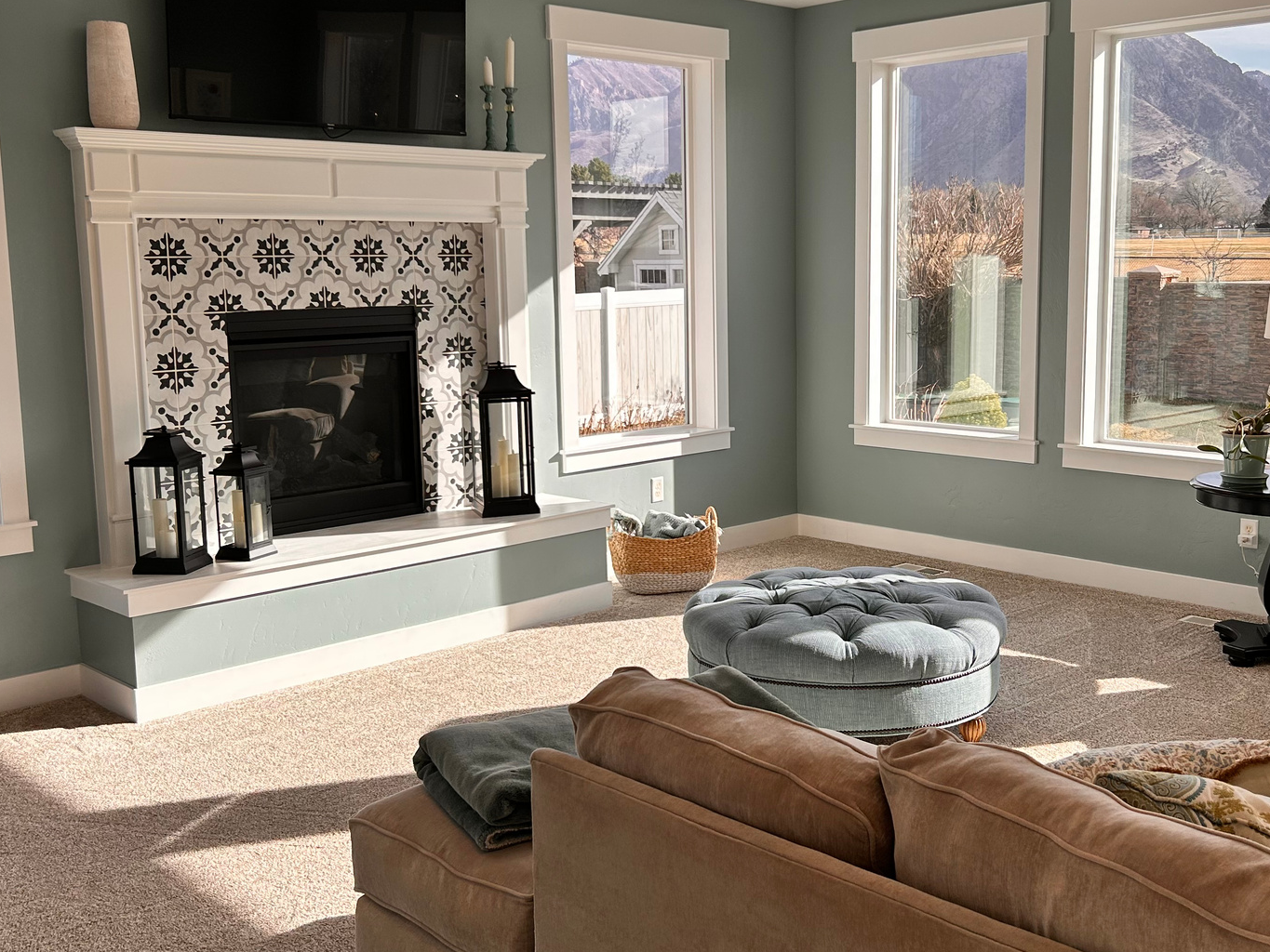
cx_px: 731
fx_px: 1431
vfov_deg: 36.8
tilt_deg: -8.0
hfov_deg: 47.7
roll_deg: +0.6
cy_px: 448
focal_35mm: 39
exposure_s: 1/1395
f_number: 1.5
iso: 50
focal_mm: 5.7
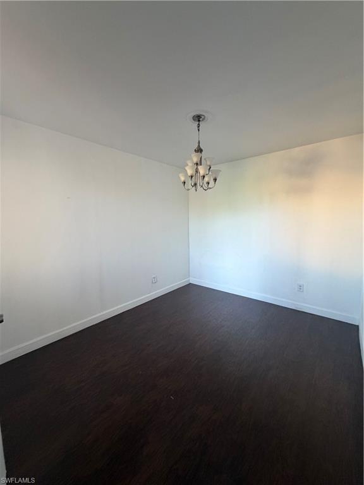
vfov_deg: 102.1
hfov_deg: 85.7
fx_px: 196
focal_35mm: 14
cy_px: 242
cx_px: 182
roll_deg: +0.4
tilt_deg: -6.9
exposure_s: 1/60
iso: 250
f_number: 2.2
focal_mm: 2.22
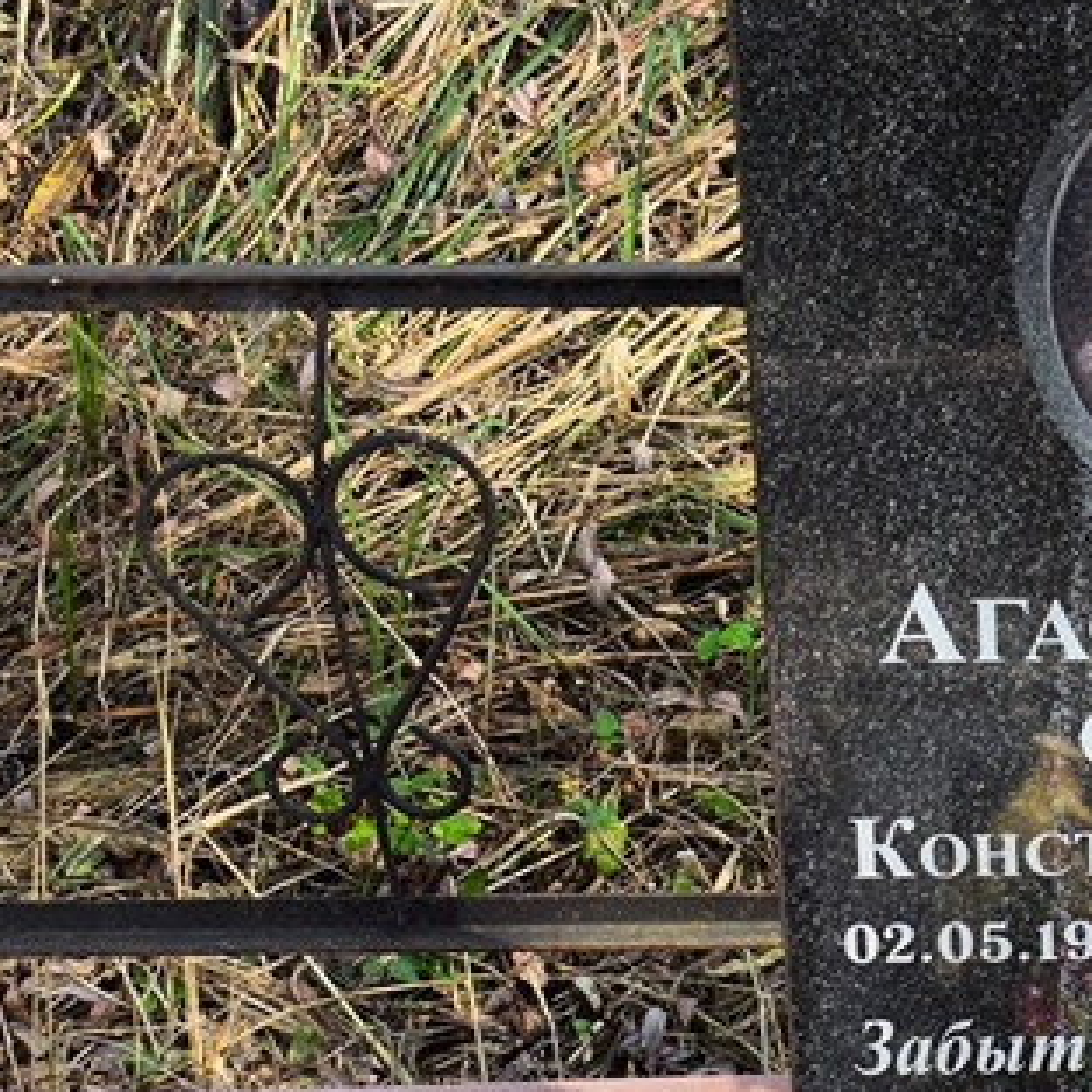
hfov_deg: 15.0
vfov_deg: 15.3
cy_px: 897
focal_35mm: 113
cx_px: 1247
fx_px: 4033
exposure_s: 1/353
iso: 50
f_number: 1.7
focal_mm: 4.71
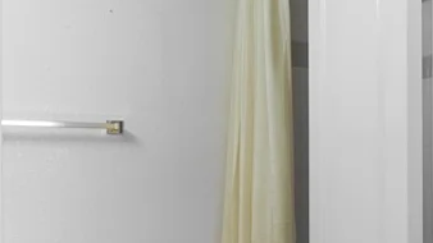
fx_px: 620
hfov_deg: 31.8
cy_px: 164
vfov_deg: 22.1
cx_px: 527
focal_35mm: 54
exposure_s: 1/20
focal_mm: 17
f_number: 8
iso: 500
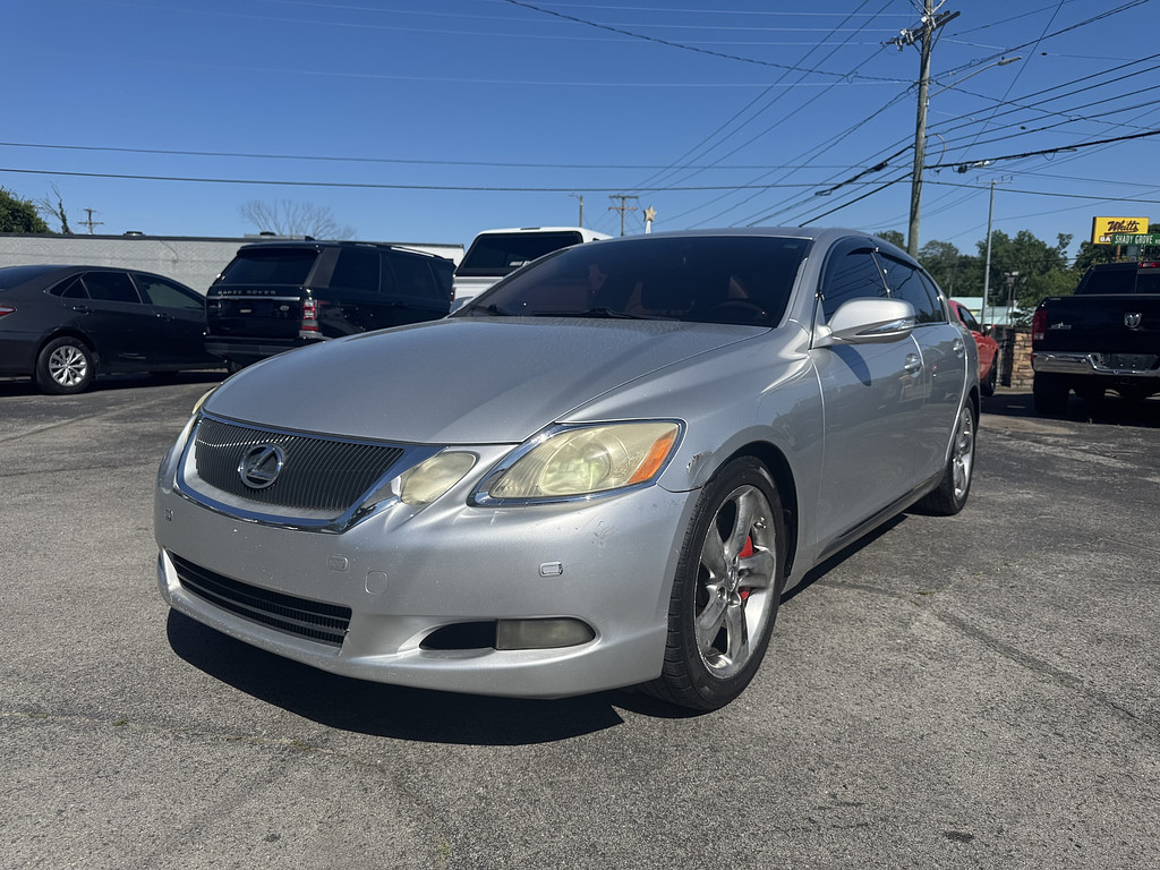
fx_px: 804
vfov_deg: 56.8
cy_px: 435
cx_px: 580
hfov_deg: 71.6
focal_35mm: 24
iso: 80
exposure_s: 1/6410
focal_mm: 6.76
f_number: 1.78
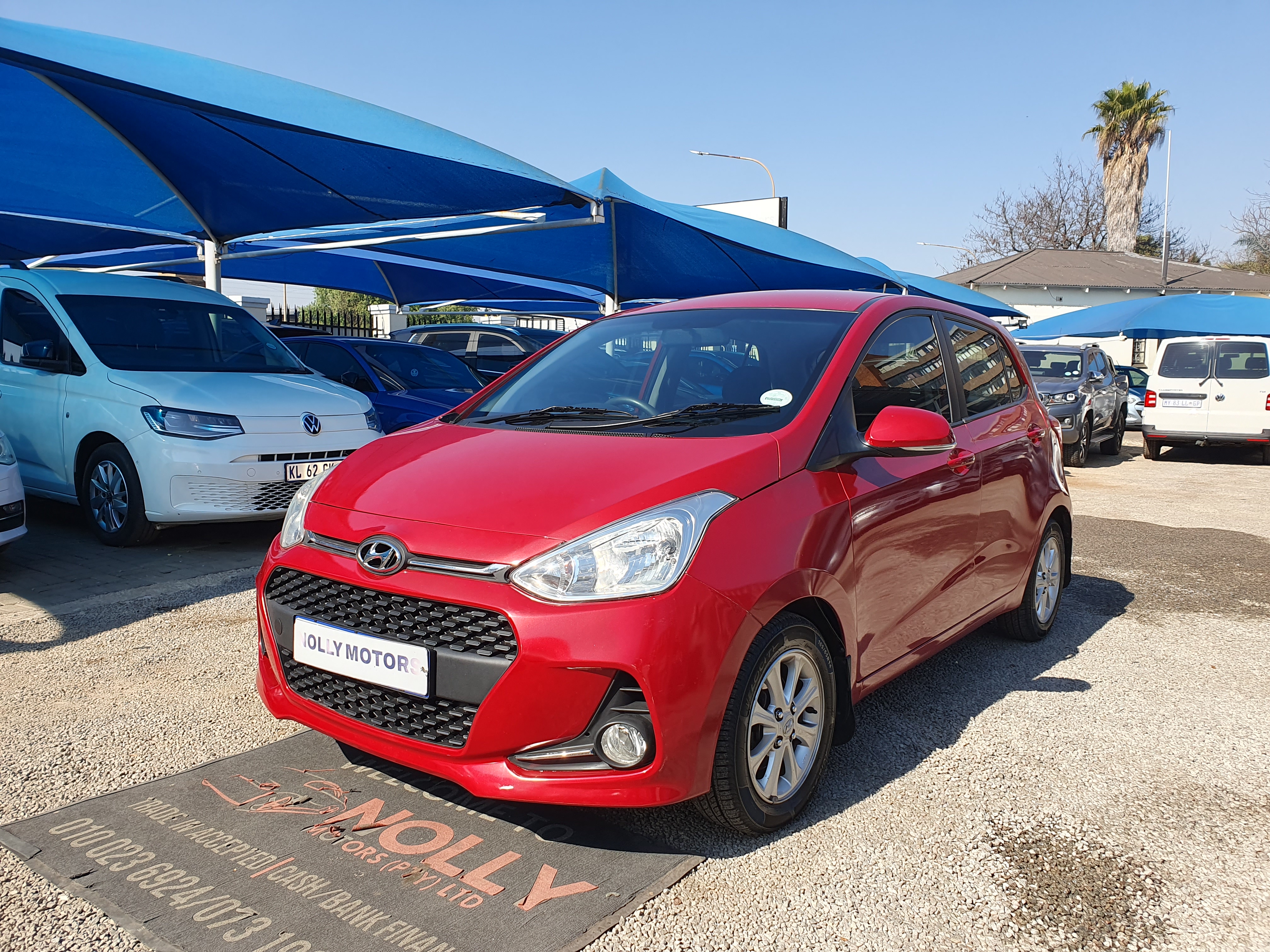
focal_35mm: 26
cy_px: 476
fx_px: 954
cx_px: 635
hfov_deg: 67.3
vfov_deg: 53.1
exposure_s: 1/856
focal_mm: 4.32
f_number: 2.4
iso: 50
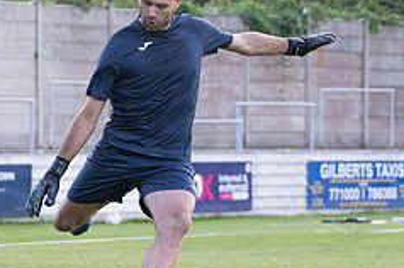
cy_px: 117
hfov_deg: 8.0
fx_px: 2869
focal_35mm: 256
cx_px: 104
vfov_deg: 5.4
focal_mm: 70
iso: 1000
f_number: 2.8
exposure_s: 1/640
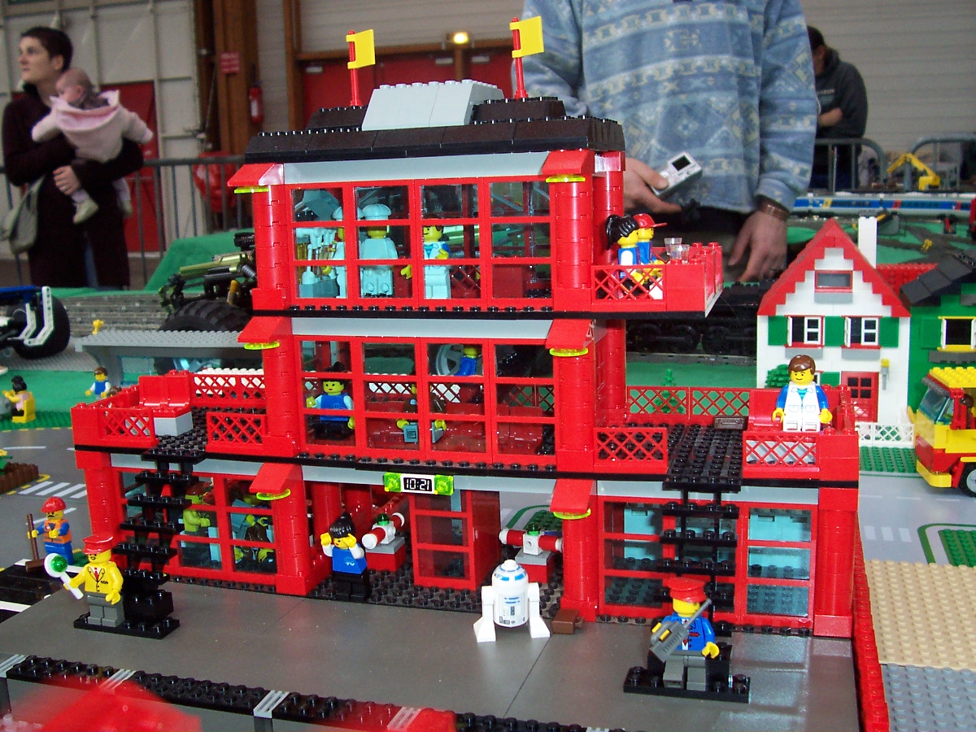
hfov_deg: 50.1
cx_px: 488
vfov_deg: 38.7
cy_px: 366
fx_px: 1043
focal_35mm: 37
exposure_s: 1/60
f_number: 2.8
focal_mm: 5.6
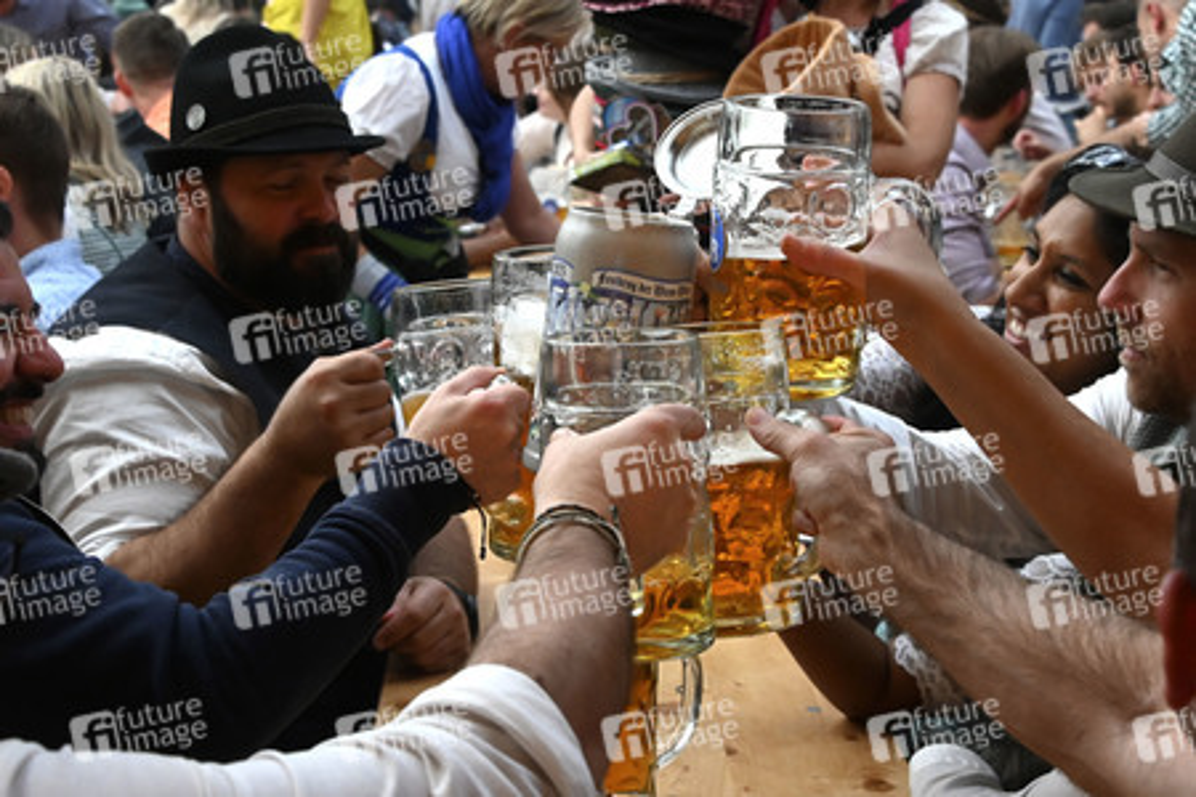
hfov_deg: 30.1
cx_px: 598
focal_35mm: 67
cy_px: 398
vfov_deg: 20.3
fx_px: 2226
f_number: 8
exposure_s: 1/250
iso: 5000
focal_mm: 45
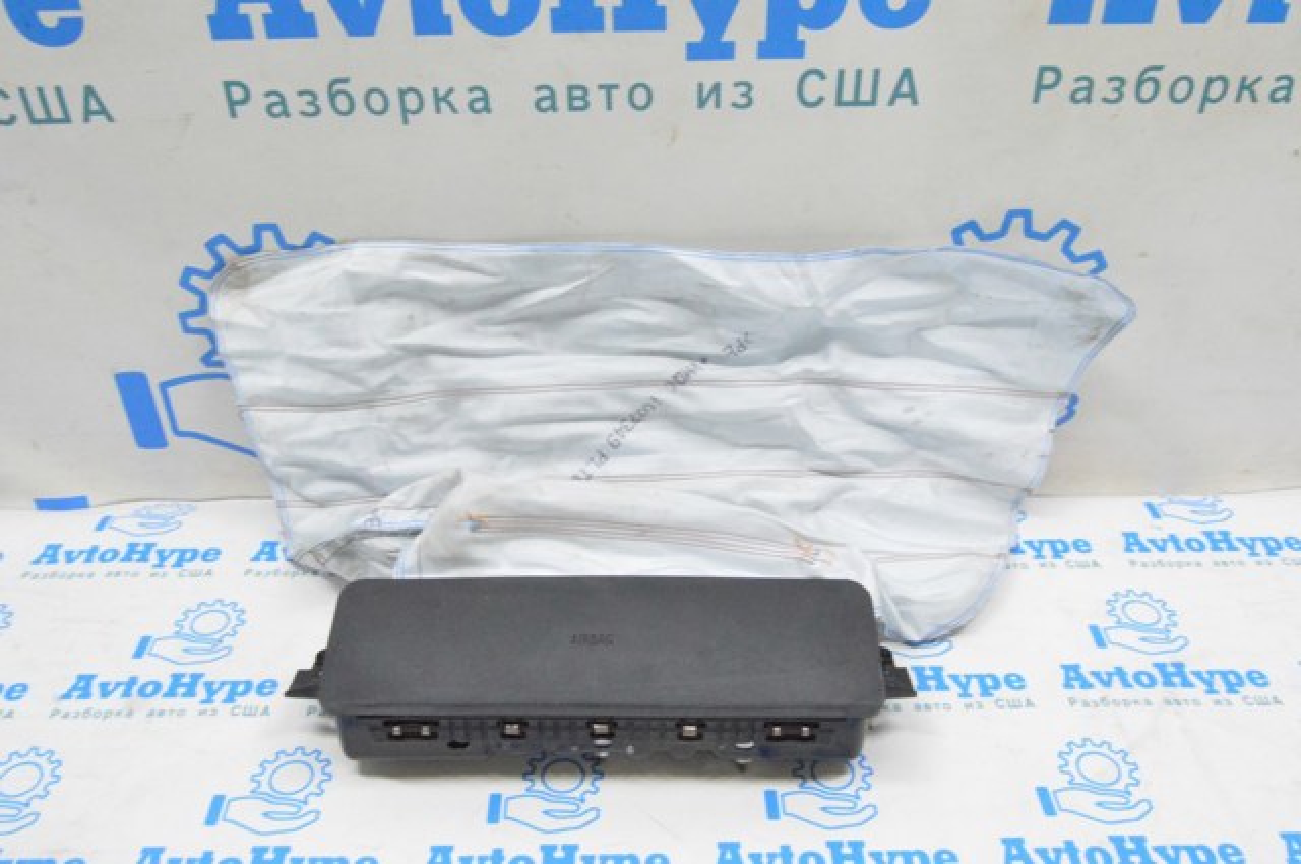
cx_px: 650
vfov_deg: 39.9
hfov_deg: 57.3
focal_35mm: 33
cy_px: 432
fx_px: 1191
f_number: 20
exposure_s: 1/15
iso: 6400
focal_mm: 22
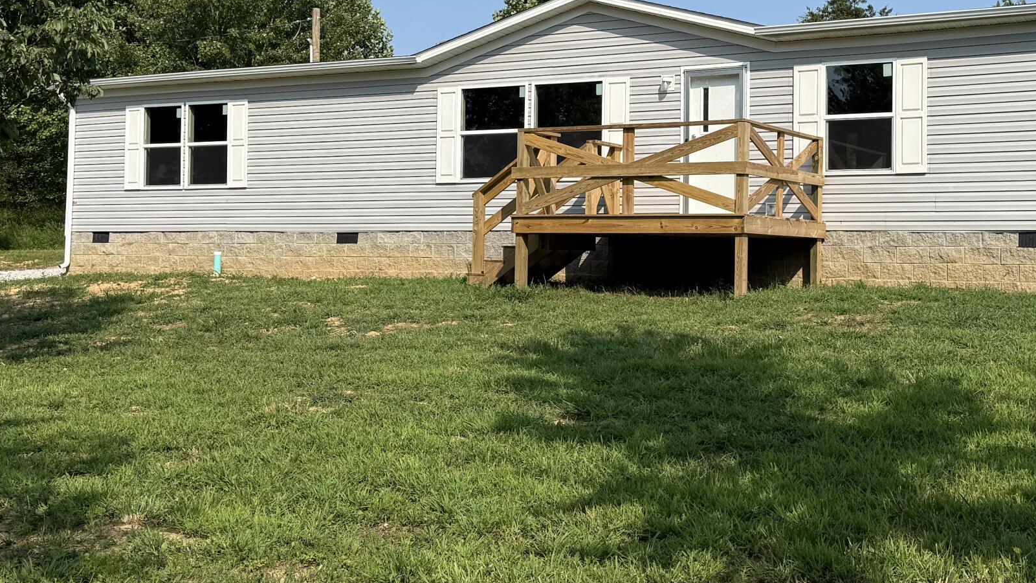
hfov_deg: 41.9
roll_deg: -1.0
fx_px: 1346
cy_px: 196
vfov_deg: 24.3
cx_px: 625
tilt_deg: +3.0
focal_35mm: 49
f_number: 1.78
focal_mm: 6.76
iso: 80
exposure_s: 1/4673
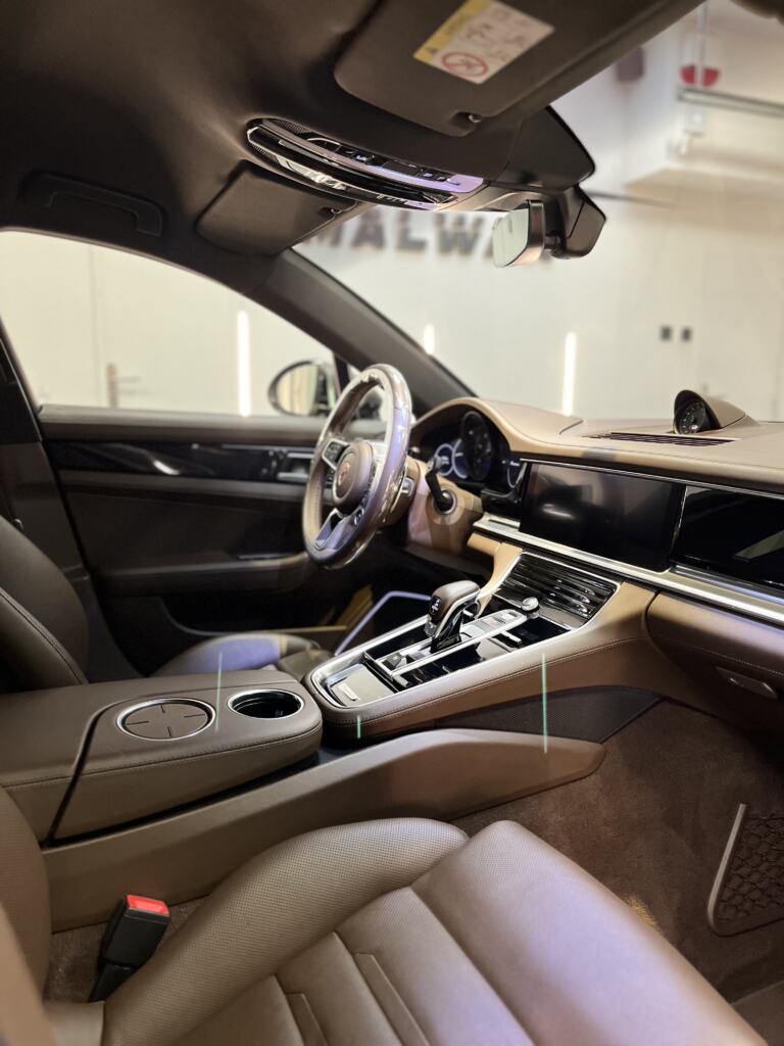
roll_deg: -0.6
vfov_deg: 67.3
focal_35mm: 26
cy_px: 523
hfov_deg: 53.1
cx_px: 392
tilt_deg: -10.0
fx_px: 785
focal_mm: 5.1
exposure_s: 1/50
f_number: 1.6
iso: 320
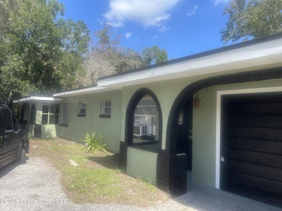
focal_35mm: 26
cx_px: 141
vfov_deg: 53.1
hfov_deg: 67.3
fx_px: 212
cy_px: 106
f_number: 1.6
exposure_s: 1/1667
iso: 32
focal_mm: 4.2
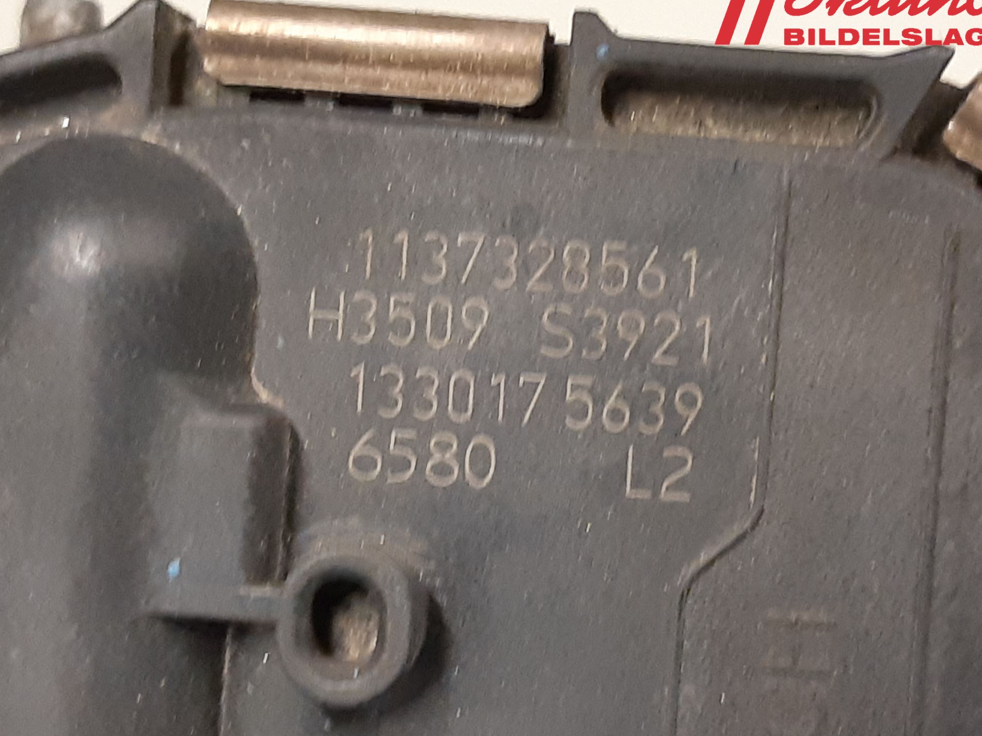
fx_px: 794
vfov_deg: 49.7
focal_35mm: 28
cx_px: 503
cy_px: 354
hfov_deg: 63.4
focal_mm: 3.93
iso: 250
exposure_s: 1/50
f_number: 1.7
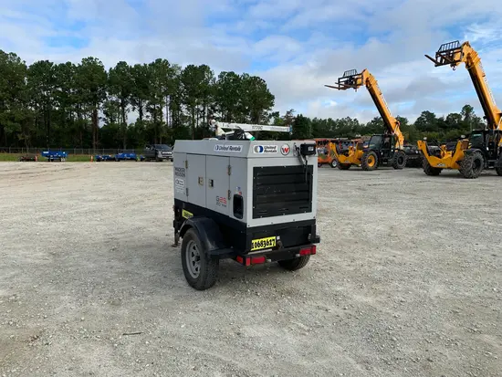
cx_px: 251
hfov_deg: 67.3
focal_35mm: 26
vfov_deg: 53.1
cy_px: 188
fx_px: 377
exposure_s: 1/1332
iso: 25
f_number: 1.8
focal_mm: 4.25
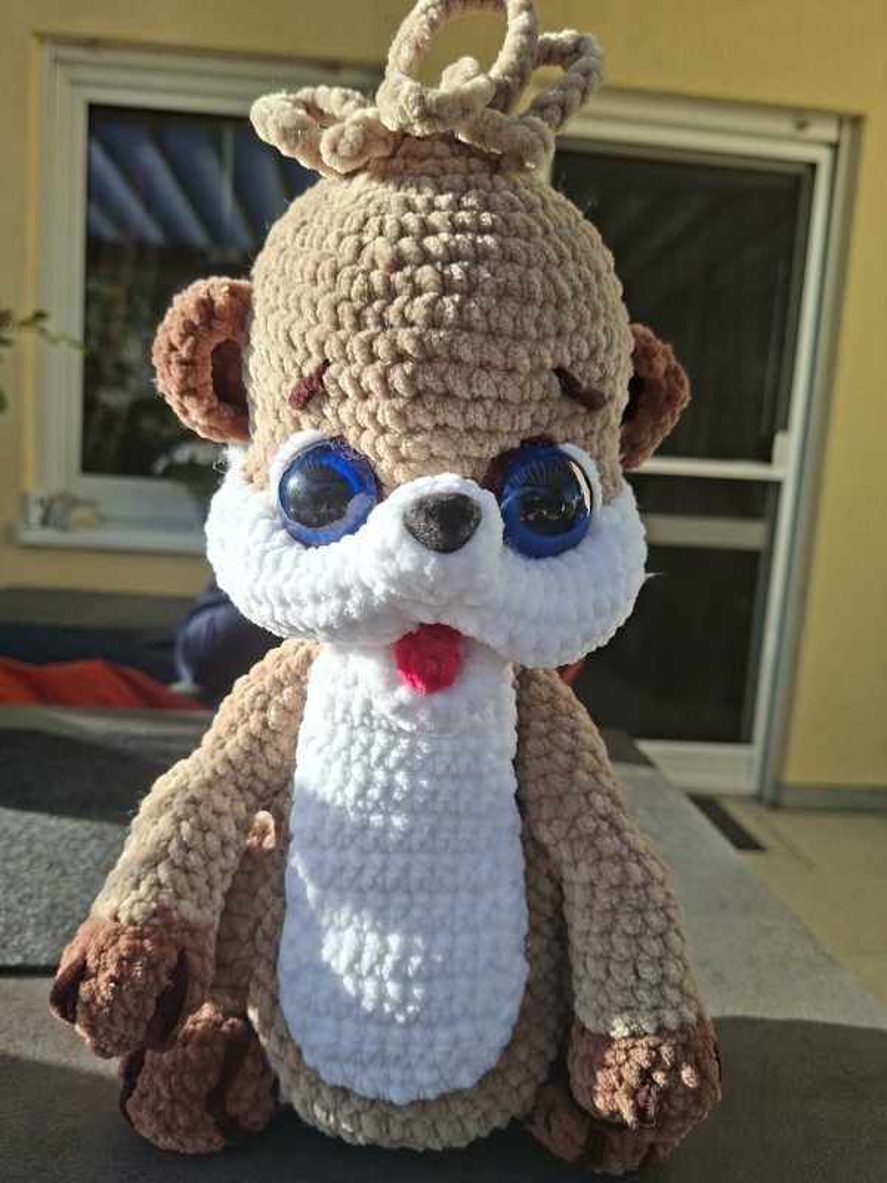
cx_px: 444
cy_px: 592
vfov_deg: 73.9
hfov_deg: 58.9
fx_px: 786
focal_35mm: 23
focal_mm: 5.54
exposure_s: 1/1227
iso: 50
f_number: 1.8
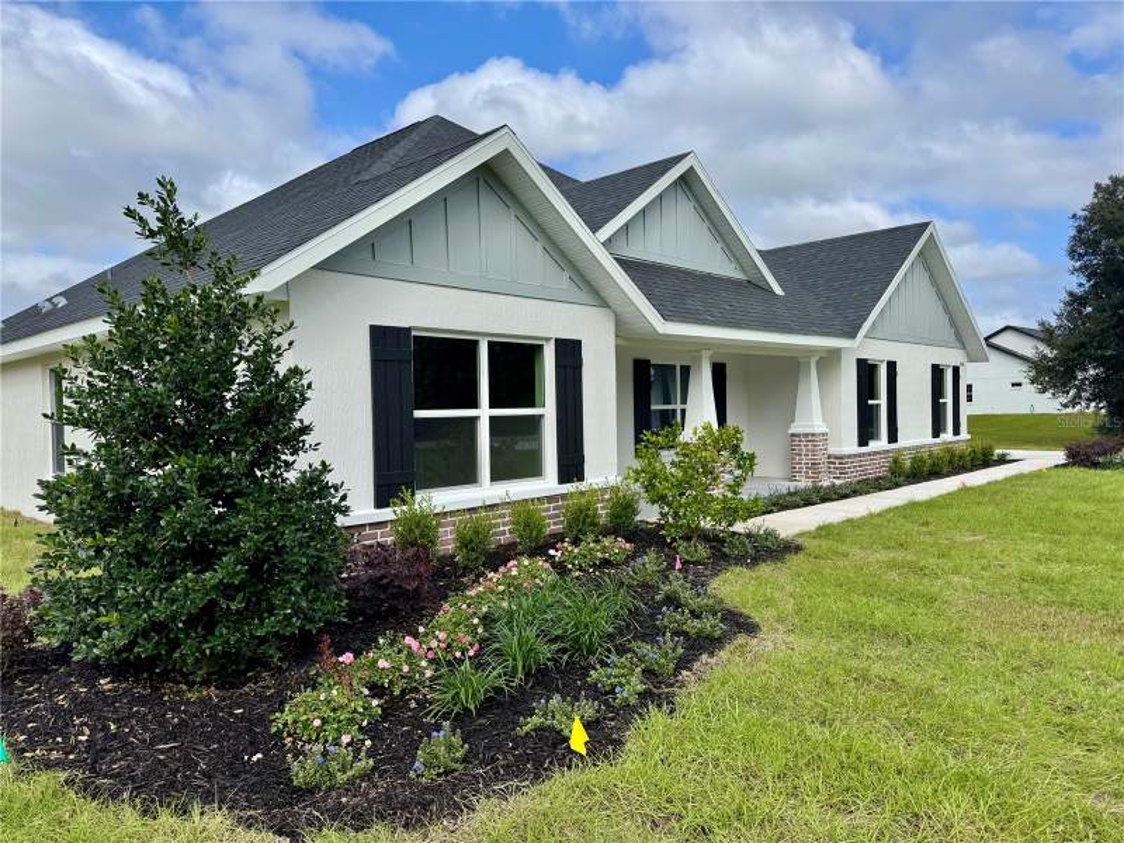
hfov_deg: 71.6
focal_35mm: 24
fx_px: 779
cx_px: 562
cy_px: 422
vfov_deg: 56.8
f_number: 1.78
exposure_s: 1/4608
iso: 80
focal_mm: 6.76
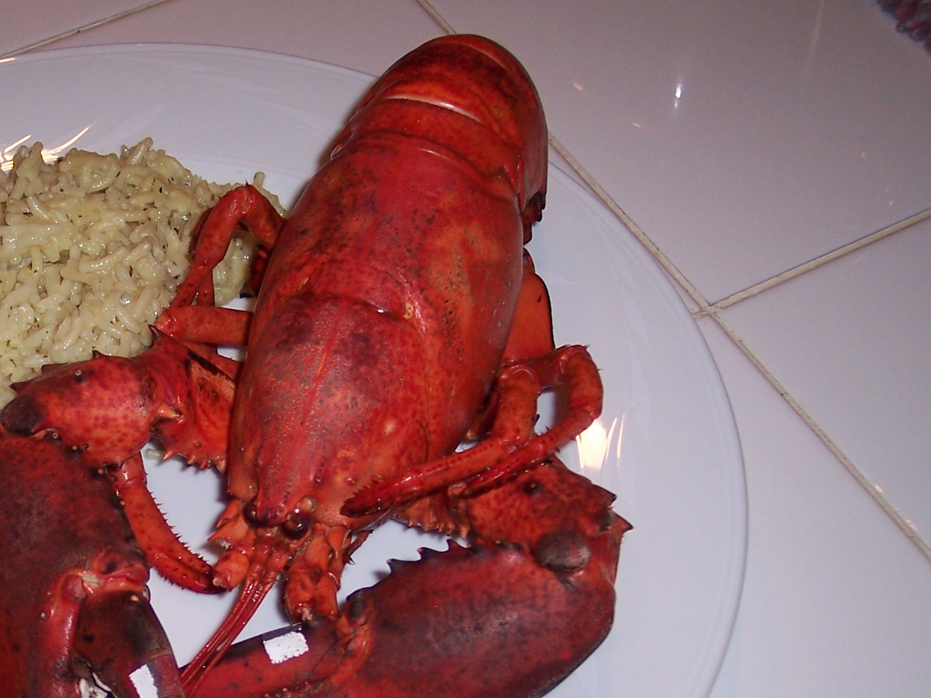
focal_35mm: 70
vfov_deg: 20.7
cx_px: 157
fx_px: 1883
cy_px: 588
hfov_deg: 27.1
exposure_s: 1/60
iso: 100
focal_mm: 8
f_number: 2.8
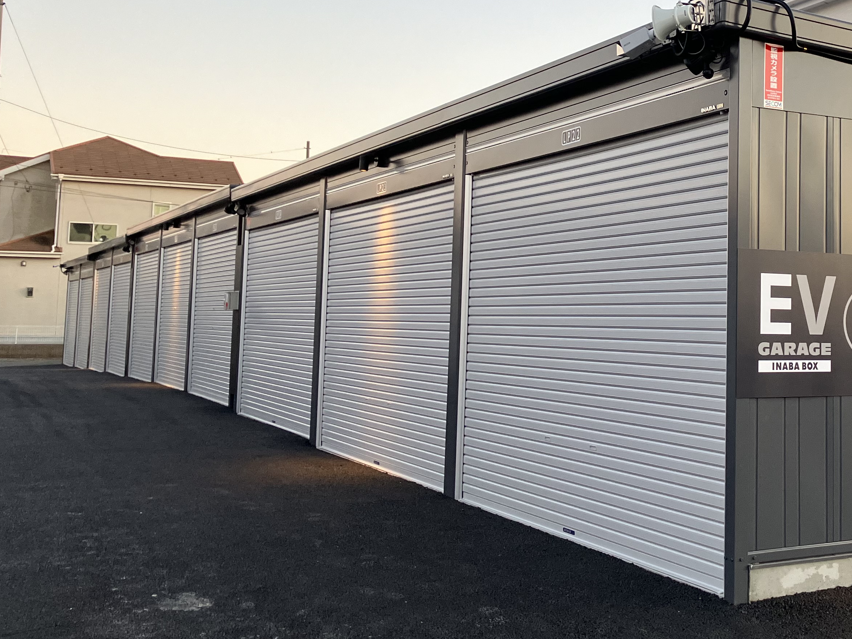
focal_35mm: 48
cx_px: 725
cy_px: 230
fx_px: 1181
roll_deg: -0.3
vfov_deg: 30.1
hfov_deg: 37.7
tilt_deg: +6.7
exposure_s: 1/114
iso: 80
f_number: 1.8
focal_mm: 3.99
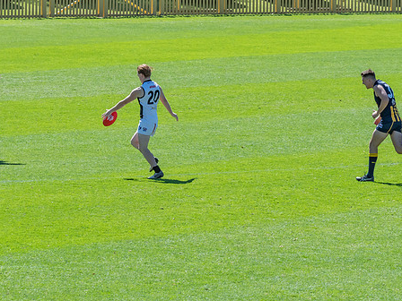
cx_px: 174
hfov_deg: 4.7
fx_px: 4912
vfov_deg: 3.5
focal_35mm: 423
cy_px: 168
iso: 800
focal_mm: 180
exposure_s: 1/800
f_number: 14
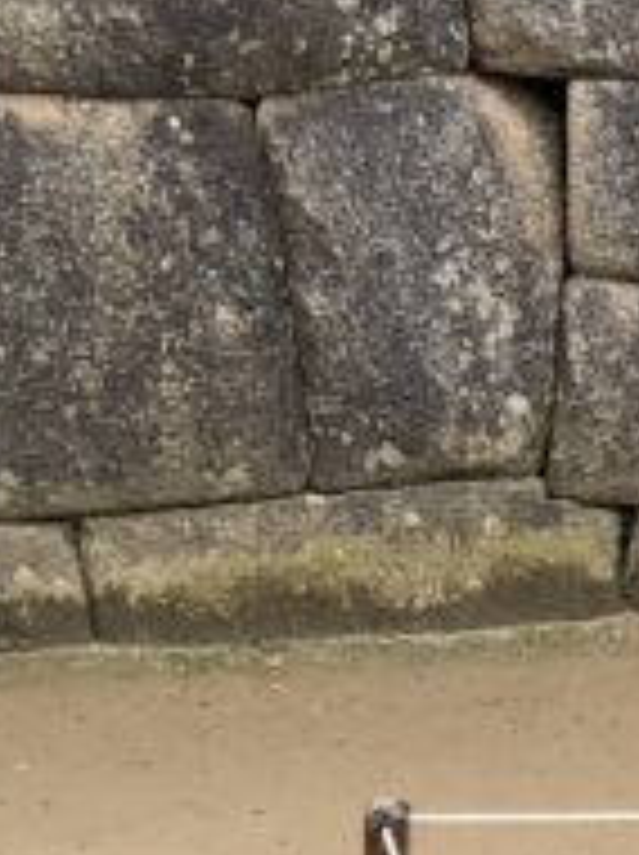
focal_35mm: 151
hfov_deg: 8.6
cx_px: 1742
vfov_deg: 12.9
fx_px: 3725
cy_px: 914
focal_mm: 4
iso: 20
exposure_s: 1/463
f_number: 1.8
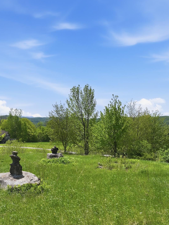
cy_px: 115
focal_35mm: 33
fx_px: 215
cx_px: 75
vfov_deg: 55.4
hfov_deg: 42.9
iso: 110
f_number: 2.8
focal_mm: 12.3
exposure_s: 1/3200
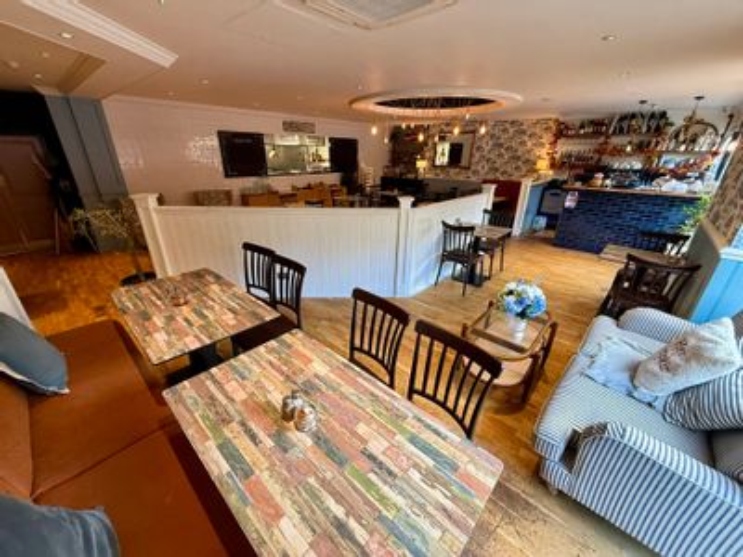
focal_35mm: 14
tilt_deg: -23.2
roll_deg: -0.9
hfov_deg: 102.1
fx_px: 300
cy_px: 278
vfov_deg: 85.7
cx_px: 372
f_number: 2.2
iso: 250
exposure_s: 1/100
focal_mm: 2.22
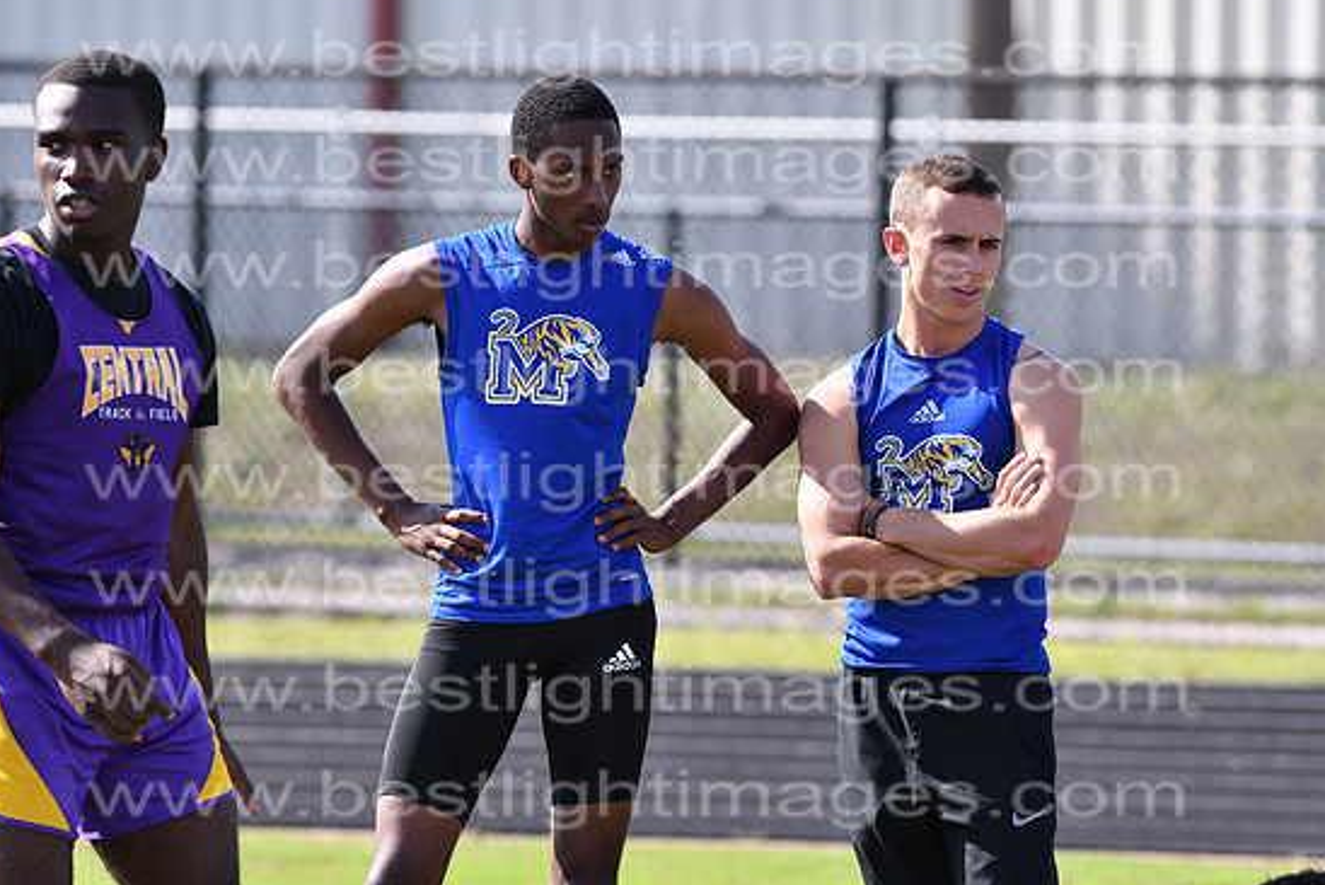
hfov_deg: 4.3
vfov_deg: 2.9
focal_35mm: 476
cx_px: 638
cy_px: 429
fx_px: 17528
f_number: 5.6
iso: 400
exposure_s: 1/1250
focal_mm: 300
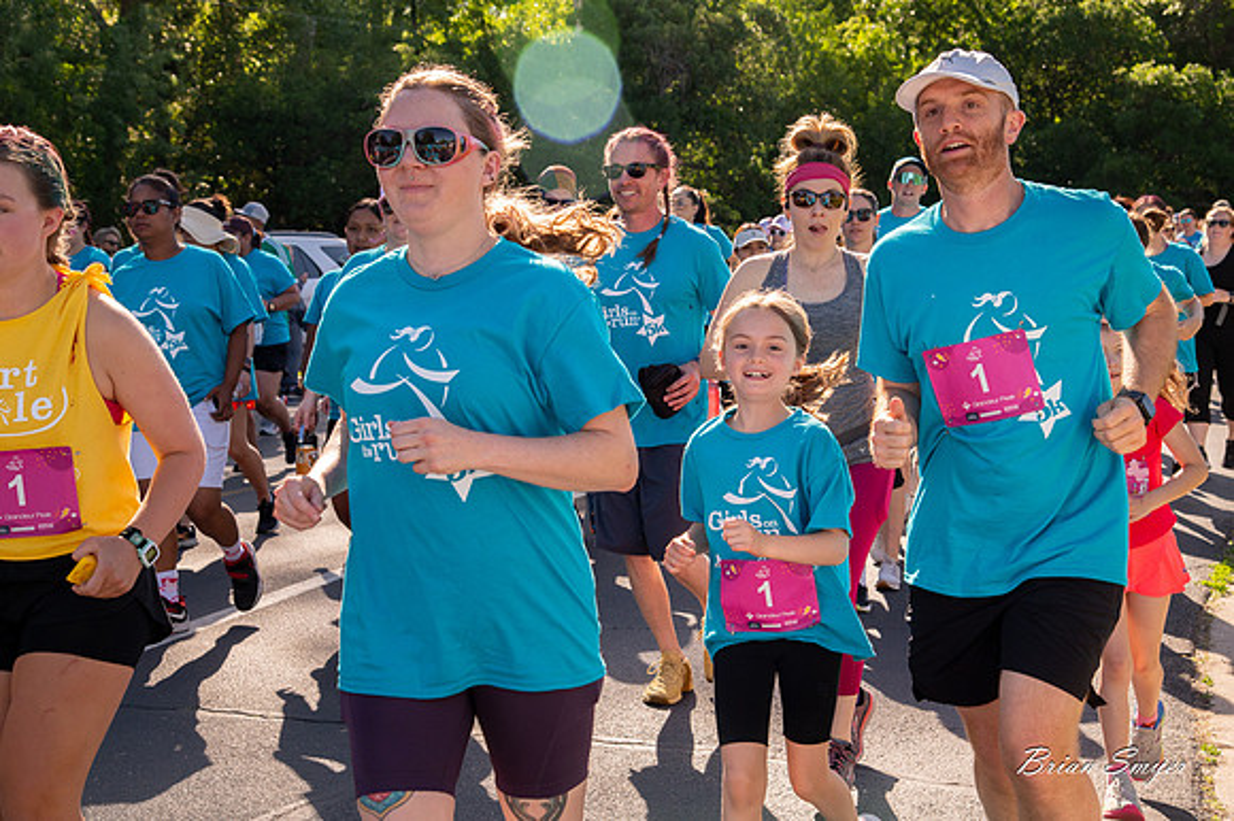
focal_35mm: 58
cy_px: 410
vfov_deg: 23.4
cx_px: 617
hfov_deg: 34.5
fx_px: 1987
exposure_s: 1/1000
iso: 800
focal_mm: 58
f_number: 8
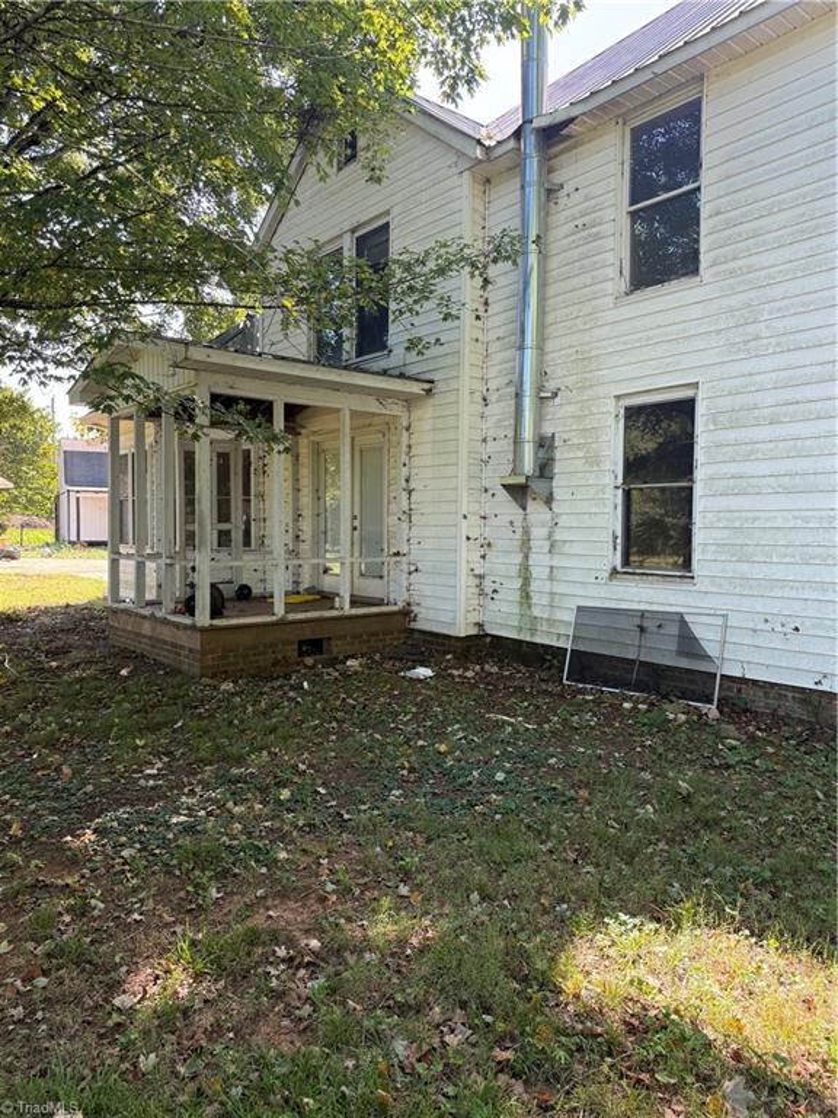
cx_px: 419
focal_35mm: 24
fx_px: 775
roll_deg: +1.5
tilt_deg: -0.1
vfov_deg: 71.6
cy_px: 559
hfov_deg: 56.8
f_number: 1.78
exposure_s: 1/342
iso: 100
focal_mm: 6.76
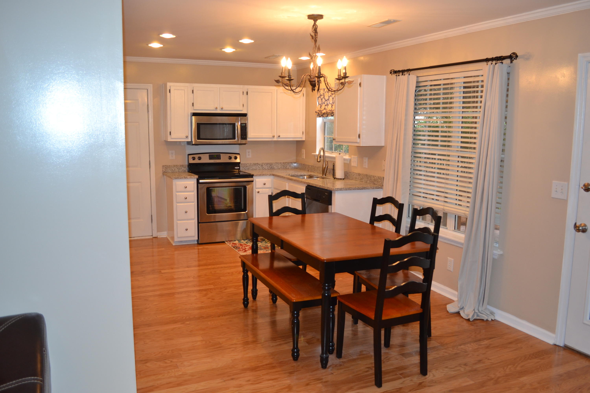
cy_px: 196
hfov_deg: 61.9
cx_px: 295
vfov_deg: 43.6
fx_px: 492
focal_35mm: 30
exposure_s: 1/60
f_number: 3.8
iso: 400
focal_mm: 20
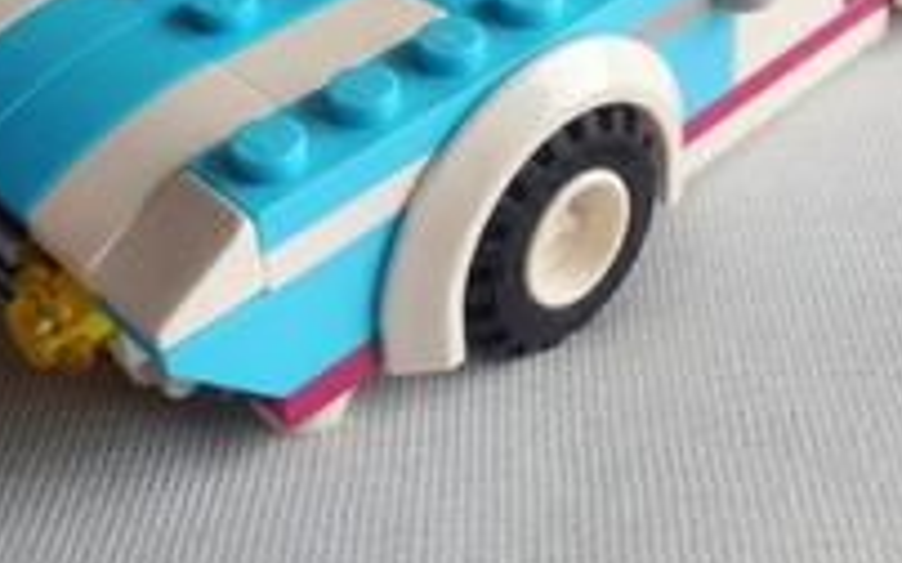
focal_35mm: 70
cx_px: 518
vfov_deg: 18.0
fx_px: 1720
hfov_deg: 29.3
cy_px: -22
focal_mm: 6.61
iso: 100
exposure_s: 1/40
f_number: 3.9
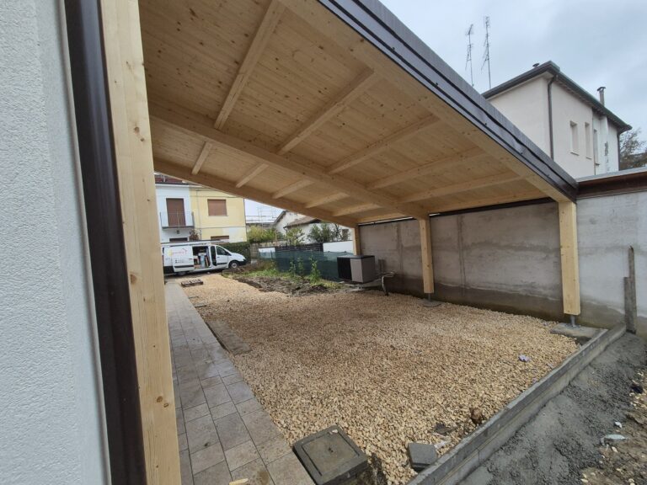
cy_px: 242
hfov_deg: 106.2
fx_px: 243
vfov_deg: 89.9
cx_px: 324
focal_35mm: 13
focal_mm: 2.2
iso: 200
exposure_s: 1/359
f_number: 2.2
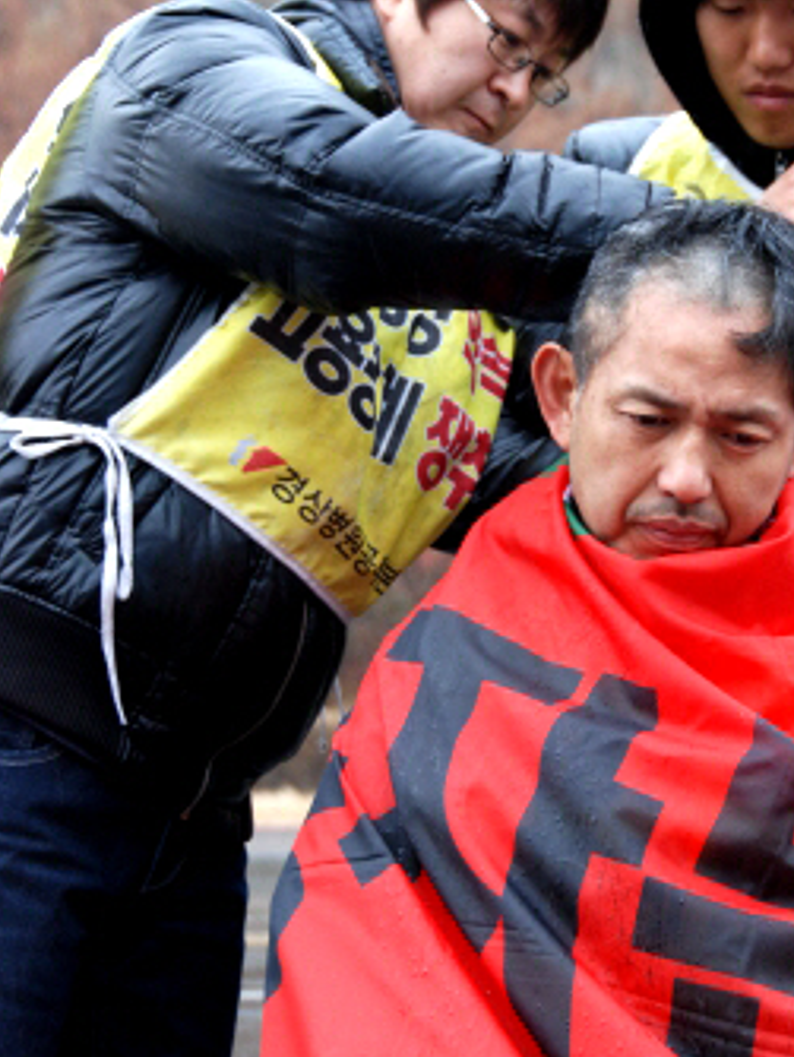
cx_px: 508
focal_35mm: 121
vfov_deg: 16.3
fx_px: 3696
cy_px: 434
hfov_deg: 12.3
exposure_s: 1/100
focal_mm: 56
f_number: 5
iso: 400
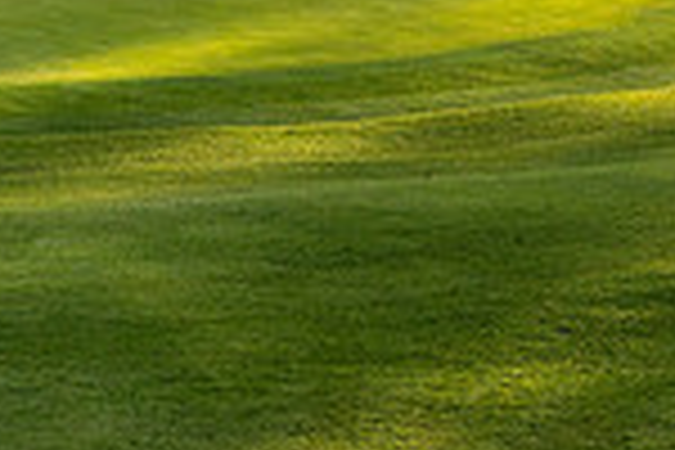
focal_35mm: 267
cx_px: -495
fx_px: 5006
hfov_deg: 7.5
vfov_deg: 5.1
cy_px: -398
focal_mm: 69
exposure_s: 1/800
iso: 320
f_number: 5
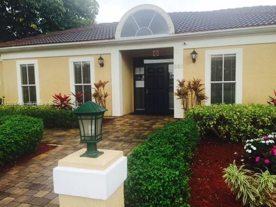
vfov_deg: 48.2
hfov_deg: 61.7
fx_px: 231
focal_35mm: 29
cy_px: 104
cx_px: 138
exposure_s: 1/439
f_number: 2.2
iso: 32
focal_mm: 4.15
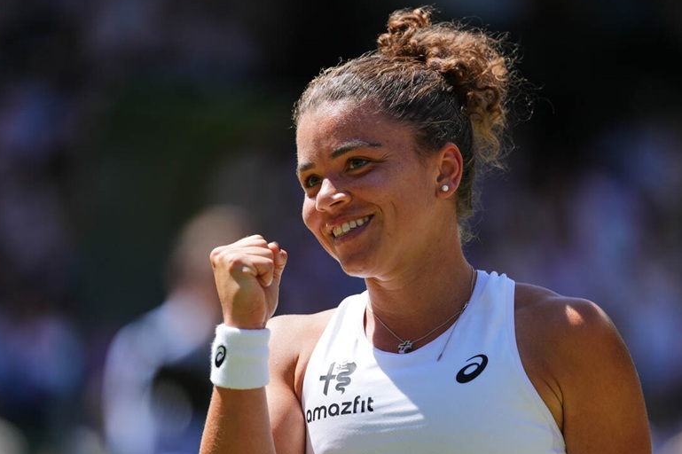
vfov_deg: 3.5
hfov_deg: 5.3
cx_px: 350
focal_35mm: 390
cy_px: 284
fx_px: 7385
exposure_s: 1/2500
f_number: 2.8
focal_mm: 300
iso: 200
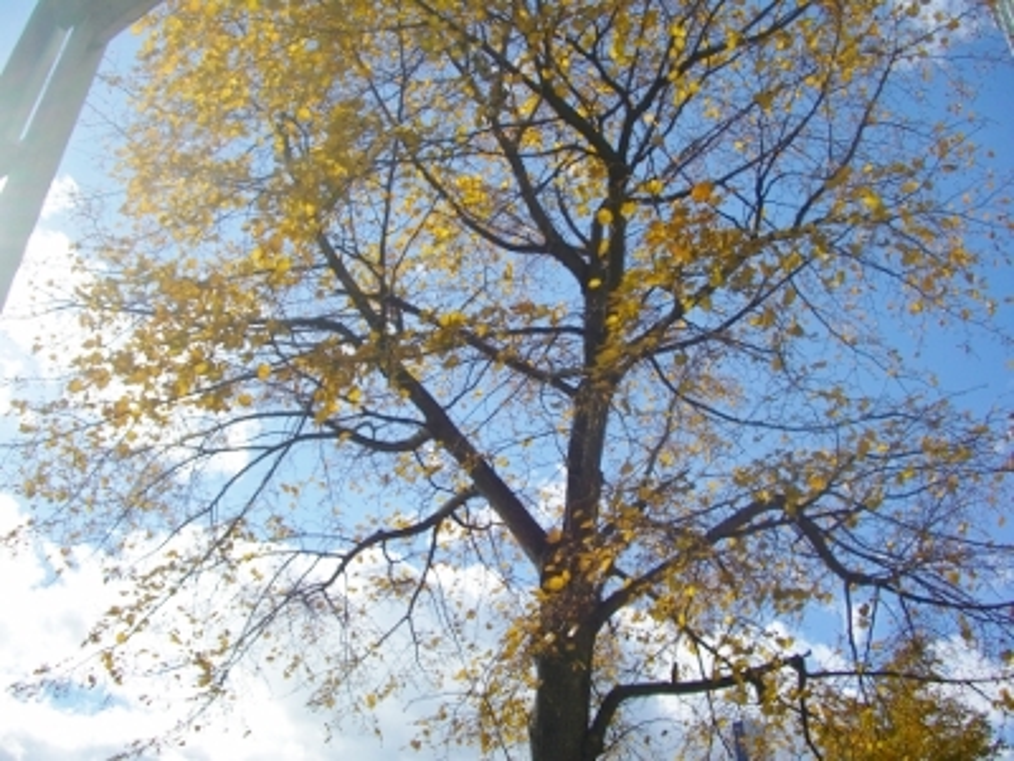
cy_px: 380
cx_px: 507
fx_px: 1113
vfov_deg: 37.7
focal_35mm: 38
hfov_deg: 49.0
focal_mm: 7.9
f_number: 5.6
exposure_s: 1/400
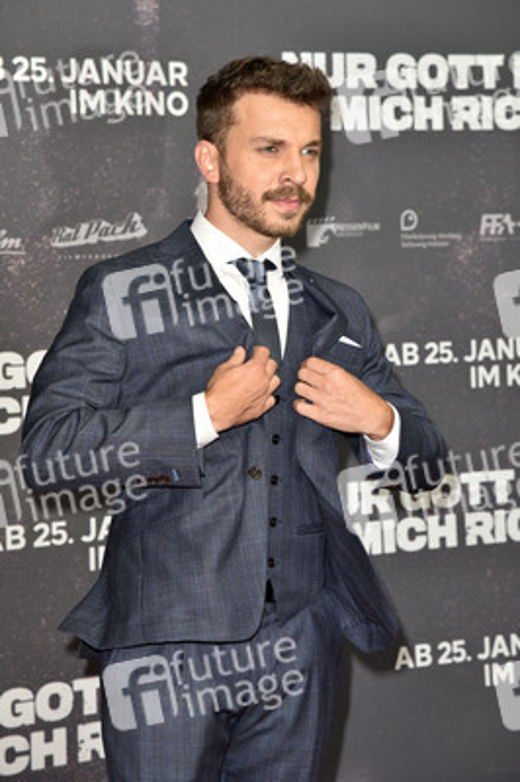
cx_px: 260
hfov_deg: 11.4
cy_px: 391
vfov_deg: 17.1
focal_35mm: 120
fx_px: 2604
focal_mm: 120
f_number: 6.3
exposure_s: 1/250
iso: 800
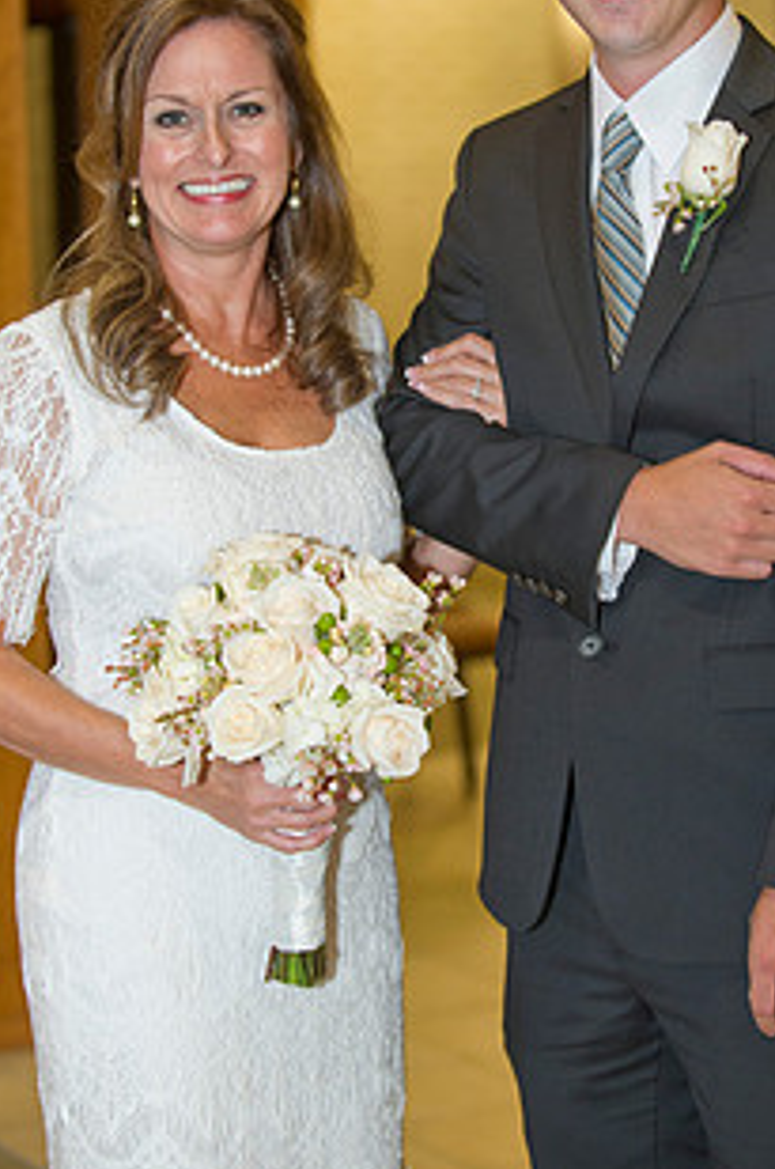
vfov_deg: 20.0
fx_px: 3305
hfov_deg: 13.4
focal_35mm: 102
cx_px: 467
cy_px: 443
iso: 1600
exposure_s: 1/100
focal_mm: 70
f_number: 2.8
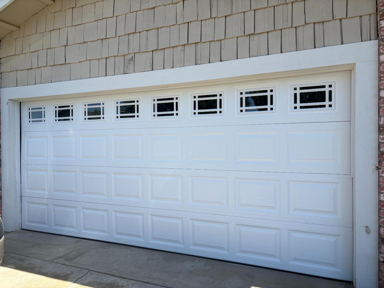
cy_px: 144
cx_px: 192
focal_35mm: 26
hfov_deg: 67.3
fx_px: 288
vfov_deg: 53.1
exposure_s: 1/1337
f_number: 1.6
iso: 50
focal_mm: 5.96
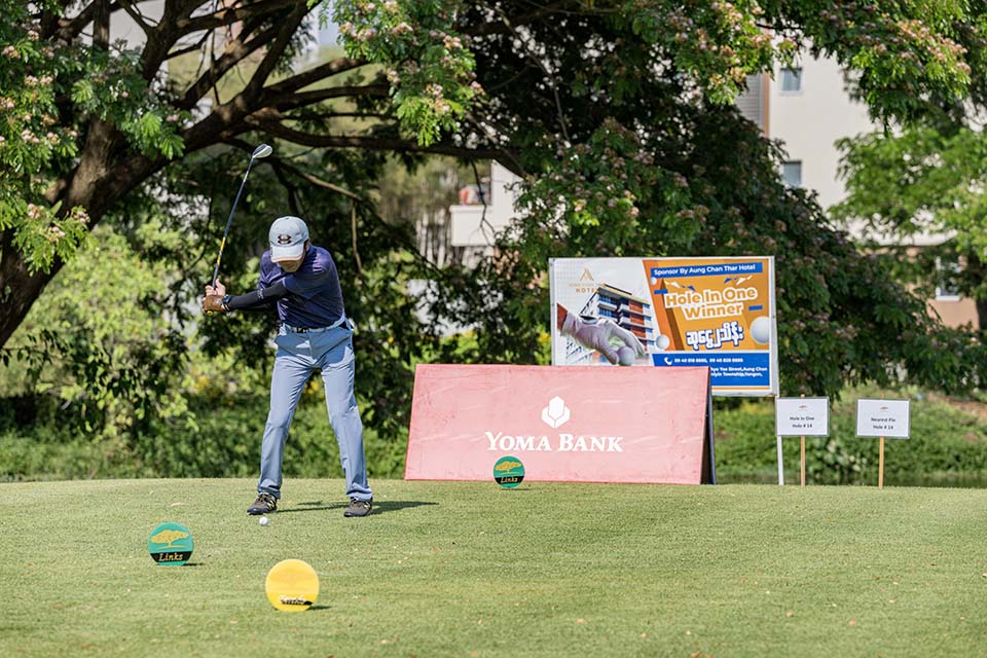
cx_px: 494
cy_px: 329
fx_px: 3427
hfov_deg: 16.4
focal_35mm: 125
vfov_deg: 11.0
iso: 560
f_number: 4.5
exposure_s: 1/5000
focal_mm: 125
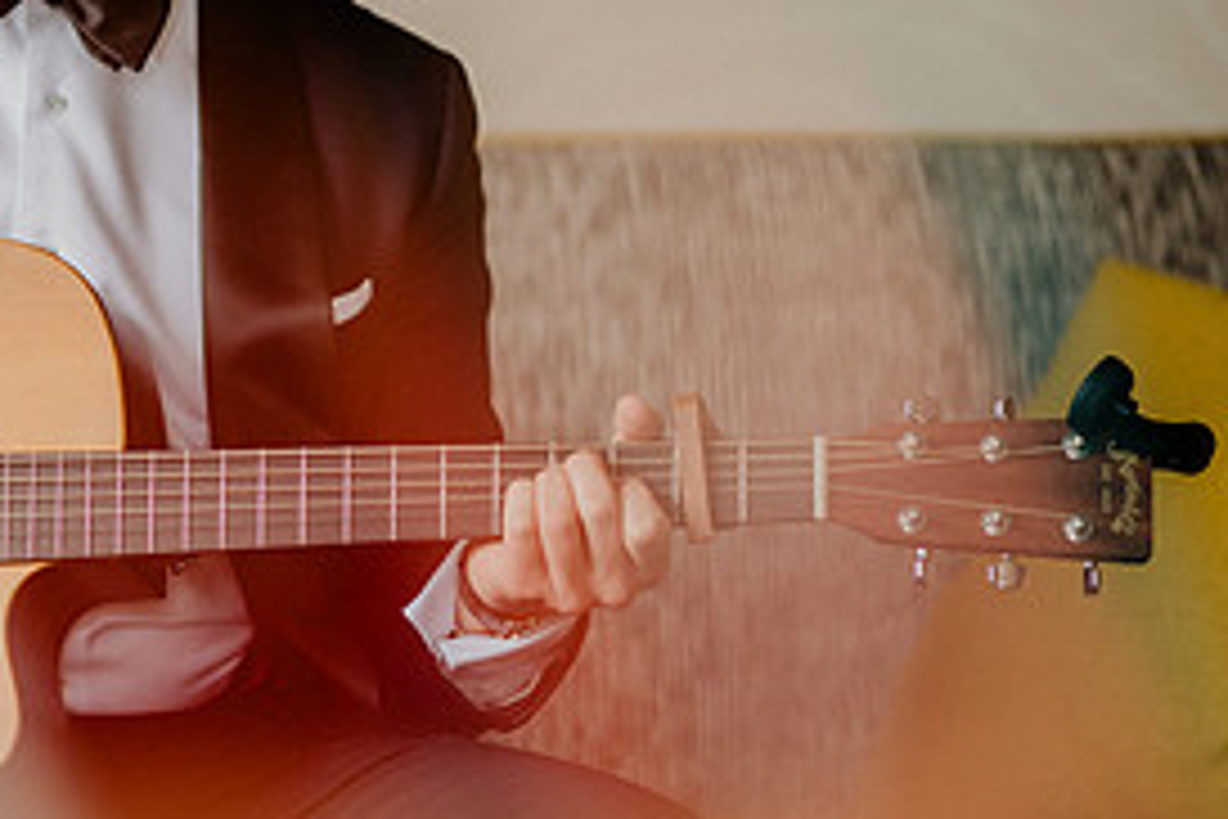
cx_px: 49
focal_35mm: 223
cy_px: 252
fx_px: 7606
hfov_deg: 9.2
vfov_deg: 6.2
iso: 800
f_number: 1.6
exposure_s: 1/640
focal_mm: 105
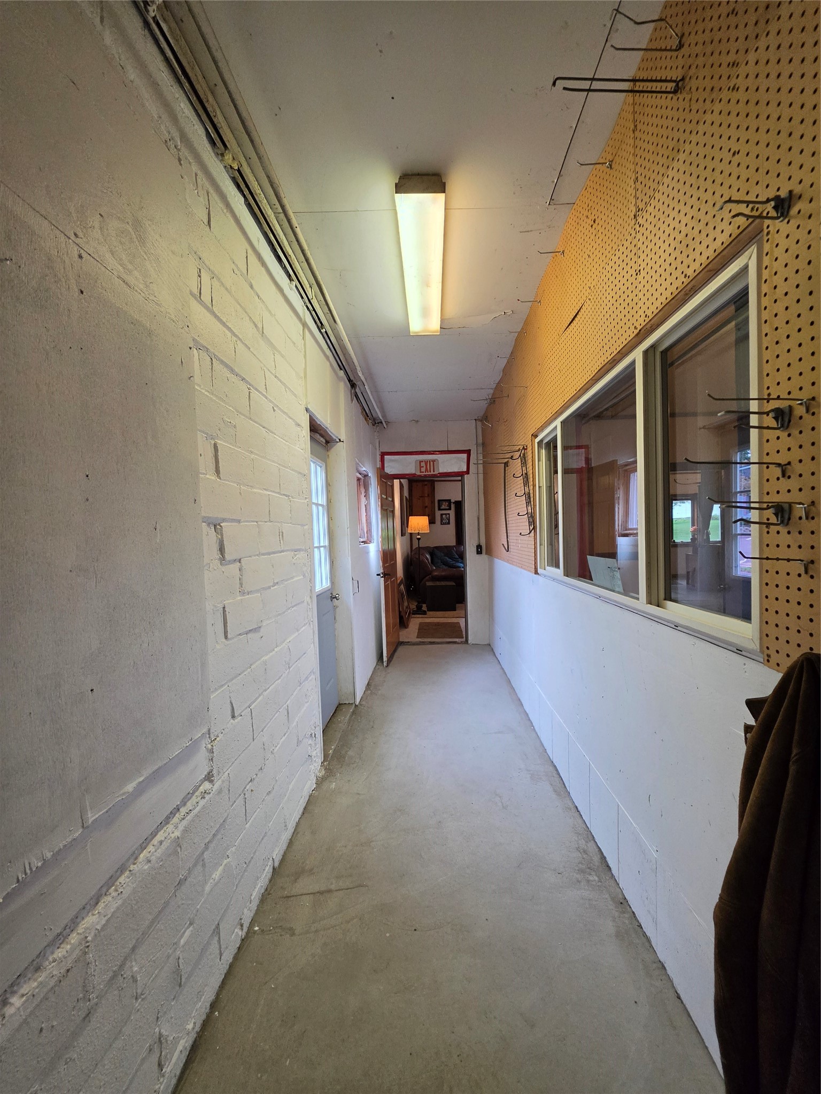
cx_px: 410
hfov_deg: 89.9
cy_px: 547
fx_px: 411
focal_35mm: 13
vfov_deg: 106.2
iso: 200
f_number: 1.9
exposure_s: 1/120
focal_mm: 2.2
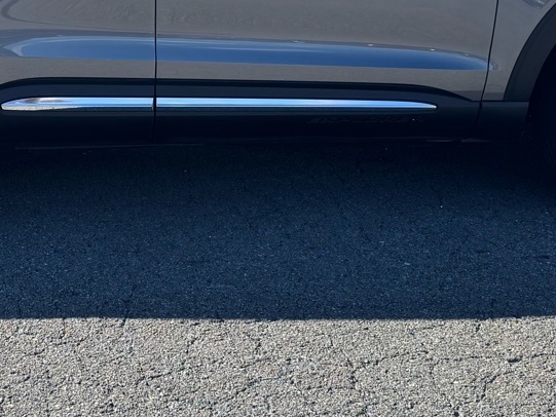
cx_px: 123
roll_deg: +1.2
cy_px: 35
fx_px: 1141
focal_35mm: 71
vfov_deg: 20.3
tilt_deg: -8.3
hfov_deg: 26.9
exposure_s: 1/1560
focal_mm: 6.76
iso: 80
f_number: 1.78
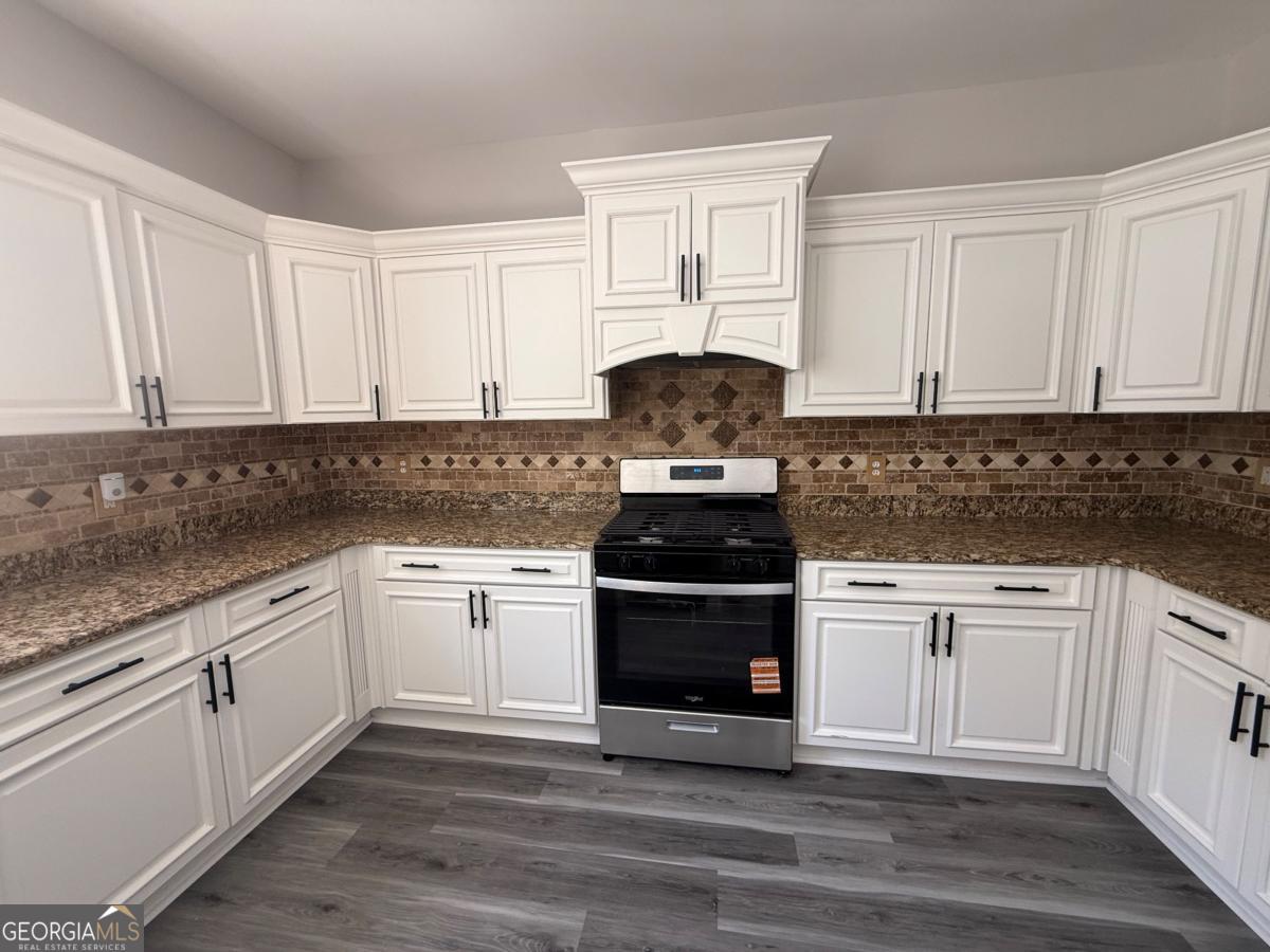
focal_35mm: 14
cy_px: 476
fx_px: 514
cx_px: 635
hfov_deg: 102.1
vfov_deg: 85.7
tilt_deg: -5.6
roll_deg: +1.0
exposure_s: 1/99
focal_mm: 2.22
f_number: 2.2
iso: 80
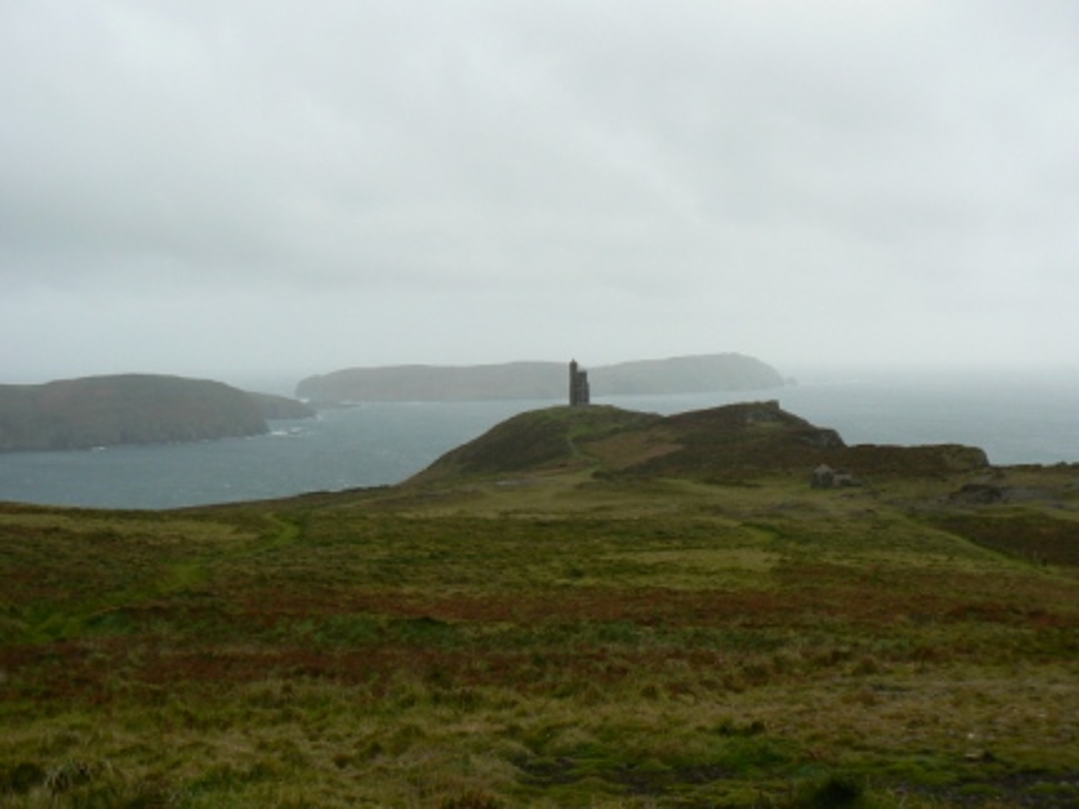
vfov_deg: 28.6
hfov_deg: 37.5
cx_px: 540
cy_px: 404
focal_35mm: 51
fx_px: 1590
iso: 80
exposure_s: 1/80
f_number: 4
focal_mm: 8.6
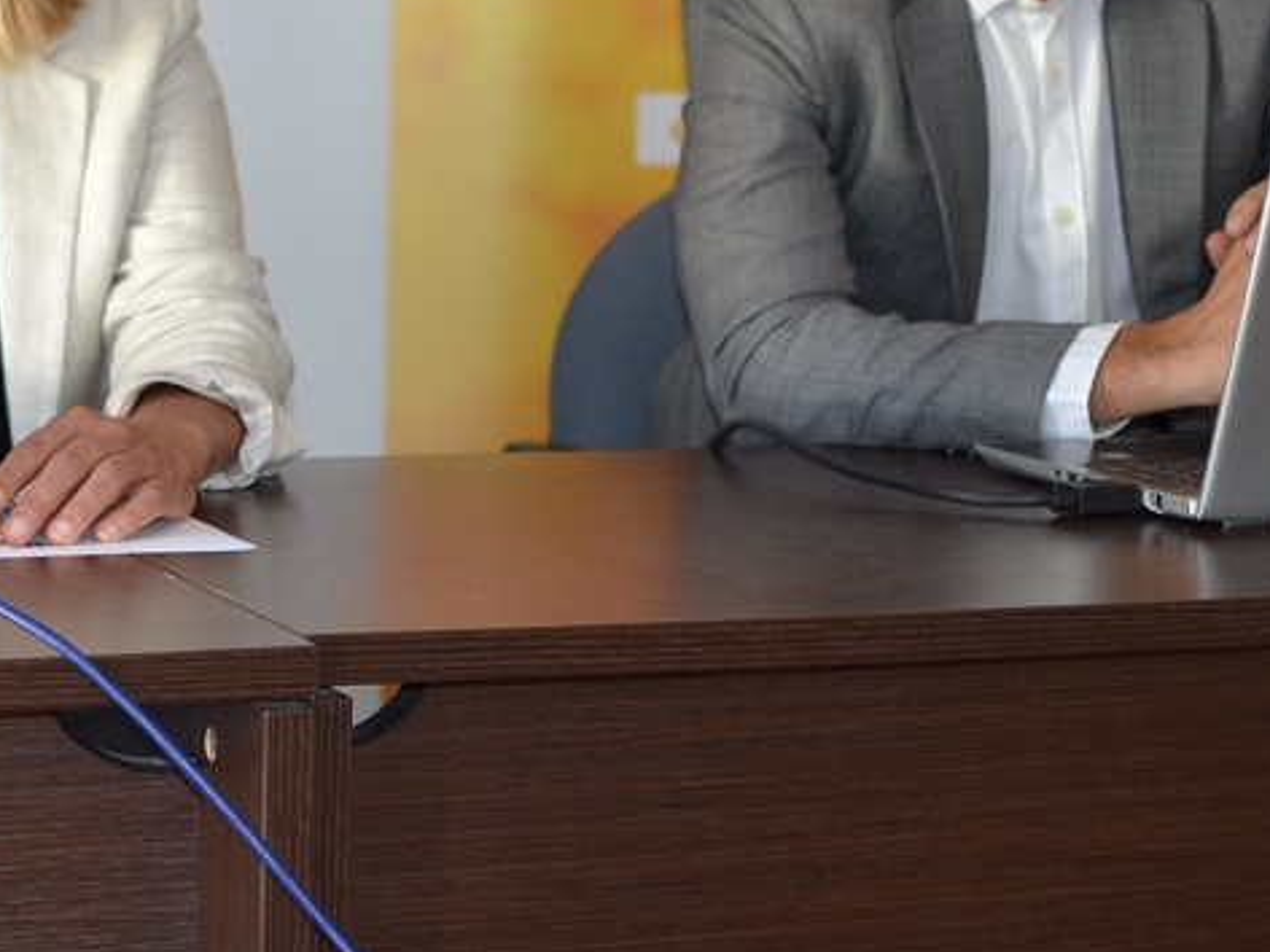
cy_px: 148
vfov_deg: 11.5
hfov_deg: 14.9
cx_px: -223
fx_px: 4704
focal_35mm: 128
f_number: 1.8
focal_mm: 35
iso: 400
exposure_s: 1/60
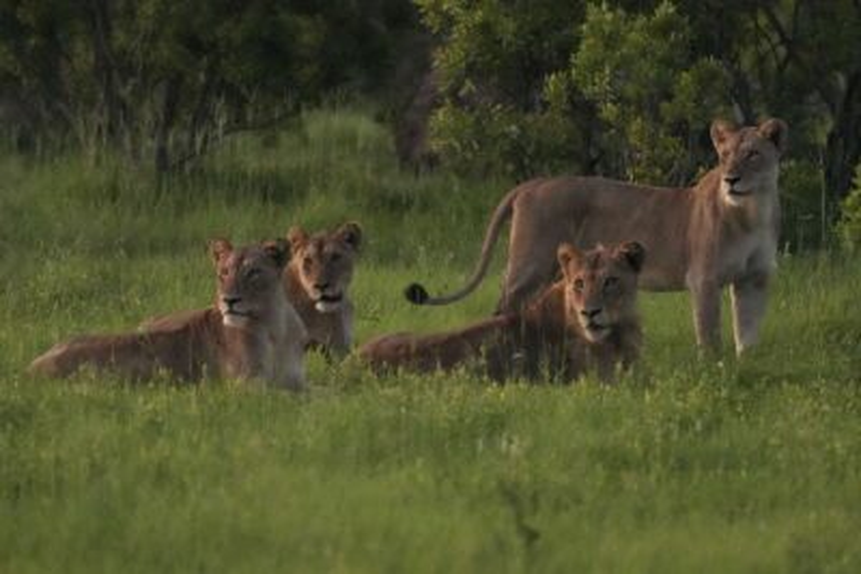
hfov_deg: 9.4
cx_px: 430
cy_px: 287
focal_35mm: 219
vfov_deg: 6.3
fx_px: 5239
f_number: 2.8
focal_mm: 146
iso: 10000
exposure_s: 1/800
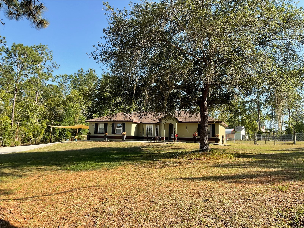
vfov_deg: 48.2
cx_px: 152
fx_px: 255
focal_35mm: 29
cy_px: 114
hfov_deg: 61.7
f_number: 1.8
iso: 16
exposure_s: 1/666
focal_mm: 3
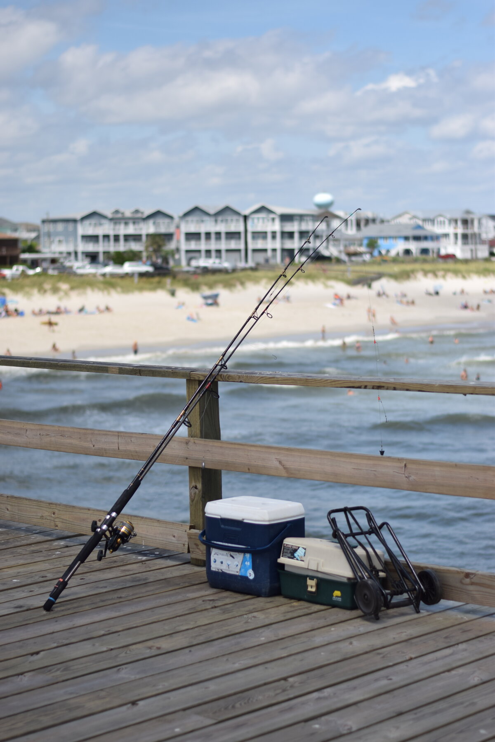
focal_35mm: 75
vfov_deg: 27.0
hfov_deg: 18.2
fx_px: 1547
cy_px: 371
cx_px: 248
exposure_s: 1/4000
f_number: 1.8
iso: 100
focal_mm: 50
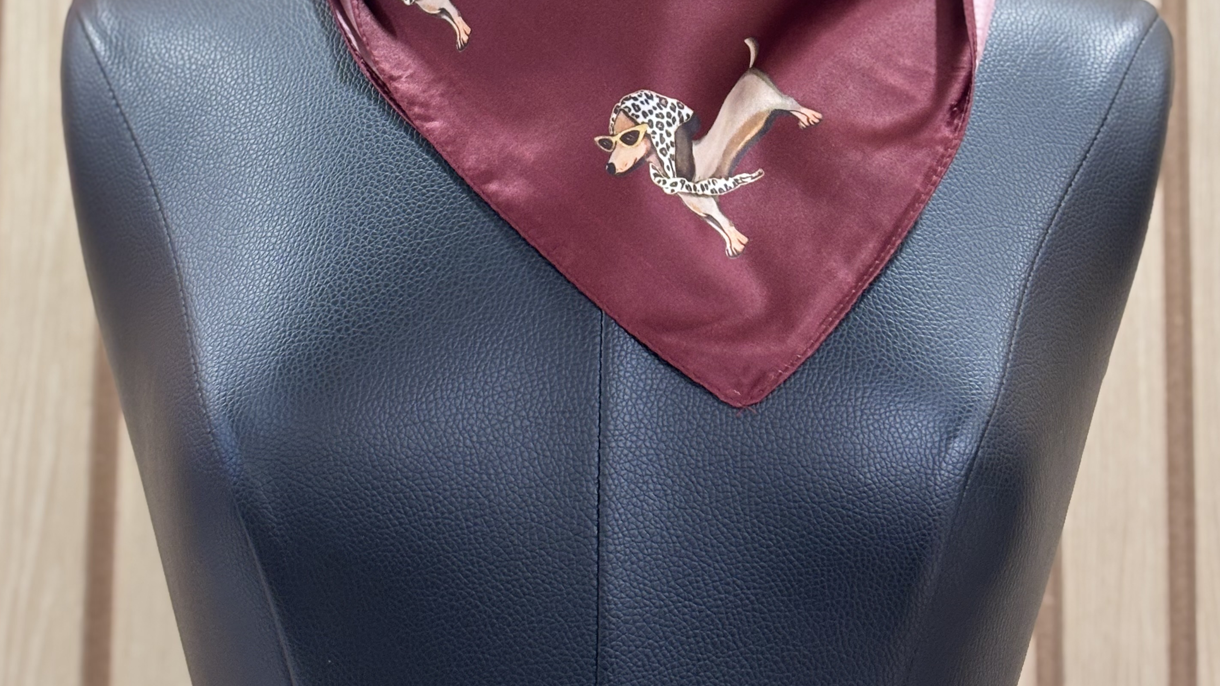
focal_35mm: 80
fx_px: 2588
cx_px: 579
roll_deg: -1.0
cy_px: -100
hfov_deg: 26.5
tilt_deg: +5.6
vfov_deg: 14.7
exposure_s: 1/60
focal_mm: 5.96
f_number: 1.6
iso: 64
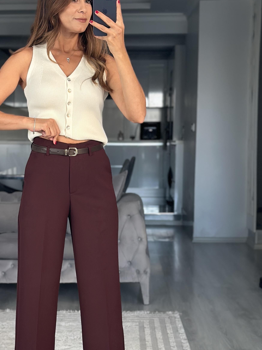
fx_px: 838
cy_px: 198
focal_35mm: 83
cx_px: 66
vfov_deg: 23.5
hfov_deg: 17.7
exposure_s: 1/105
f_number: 1.78
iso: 125
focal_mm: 6.86
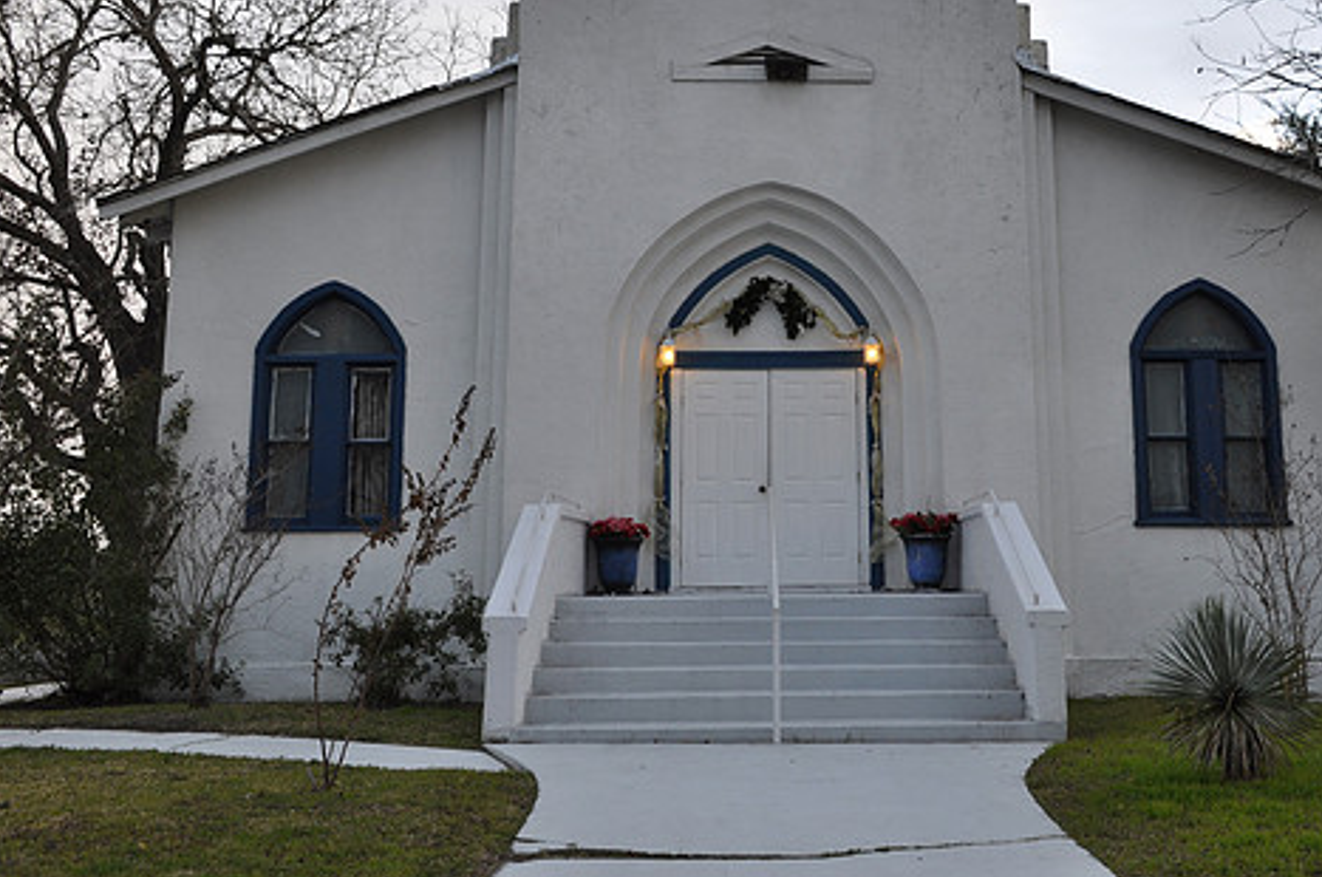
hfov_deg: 47.2
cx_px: 795
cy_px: 338
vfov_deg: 32.4
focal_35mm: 41
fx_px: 1504
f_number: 6.3
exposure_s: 1/40
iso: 200
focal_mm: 22
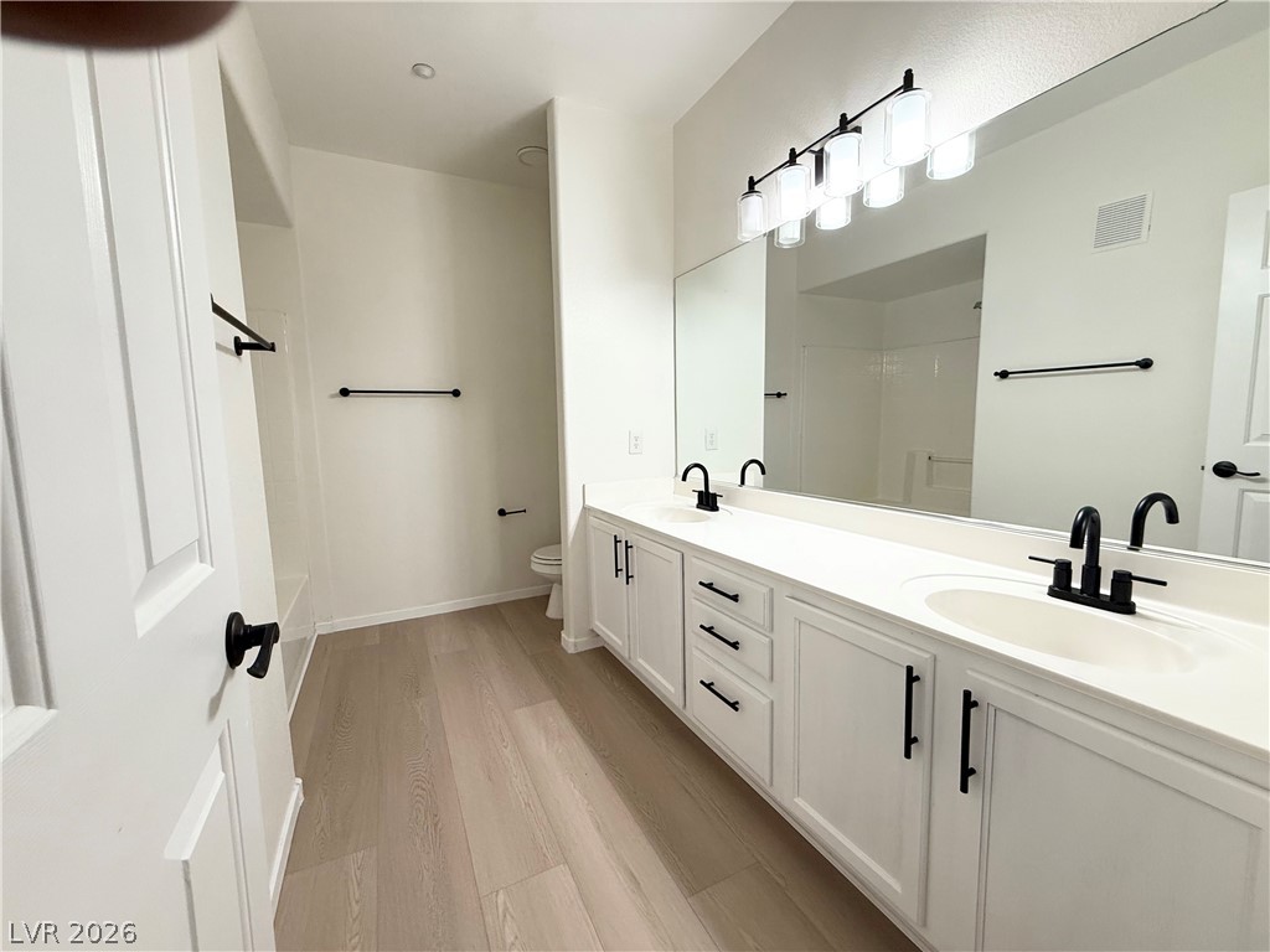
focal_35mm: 14
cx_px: 635
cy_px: 476
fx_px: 514
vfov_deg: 85.7
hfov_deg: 102.1
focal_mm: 2.22
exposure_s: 1/120
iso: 160
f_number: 2.2
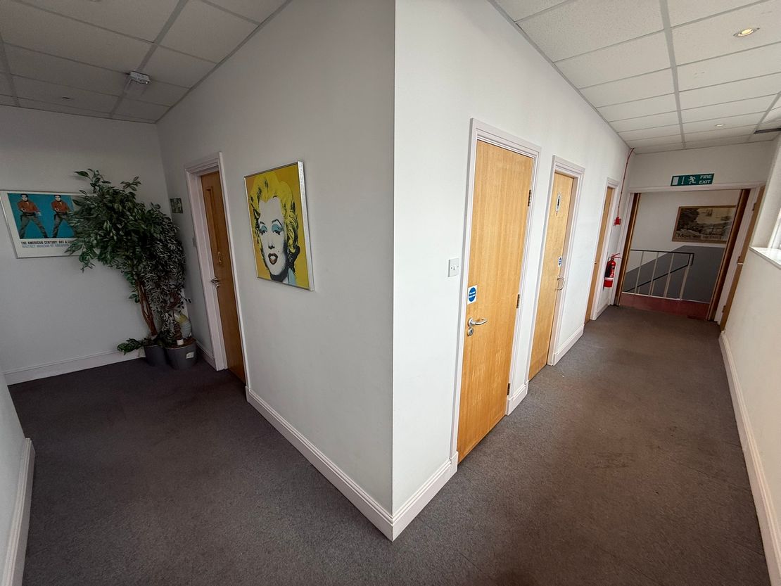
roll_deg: +1.8
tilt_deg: -14.4
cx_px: 390
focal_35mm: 14
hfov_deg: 102.1
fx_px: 316
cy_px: 293
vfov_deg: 85.7
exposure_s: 1/187
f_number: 2.2
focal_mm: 2.22
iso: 50
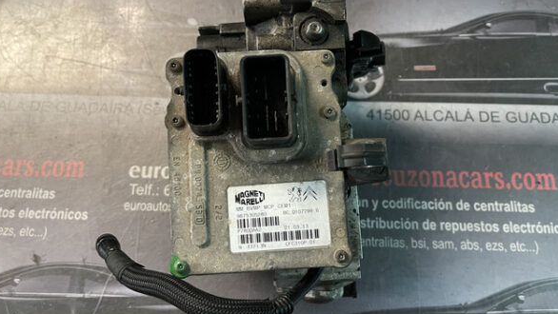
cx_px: 274
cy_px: 136
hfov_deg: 66.0
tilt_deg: -73.4
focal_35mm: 29
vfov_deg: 40.1
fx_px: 429
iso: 400
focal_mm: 5.1
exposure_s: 1/33
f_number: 1.6
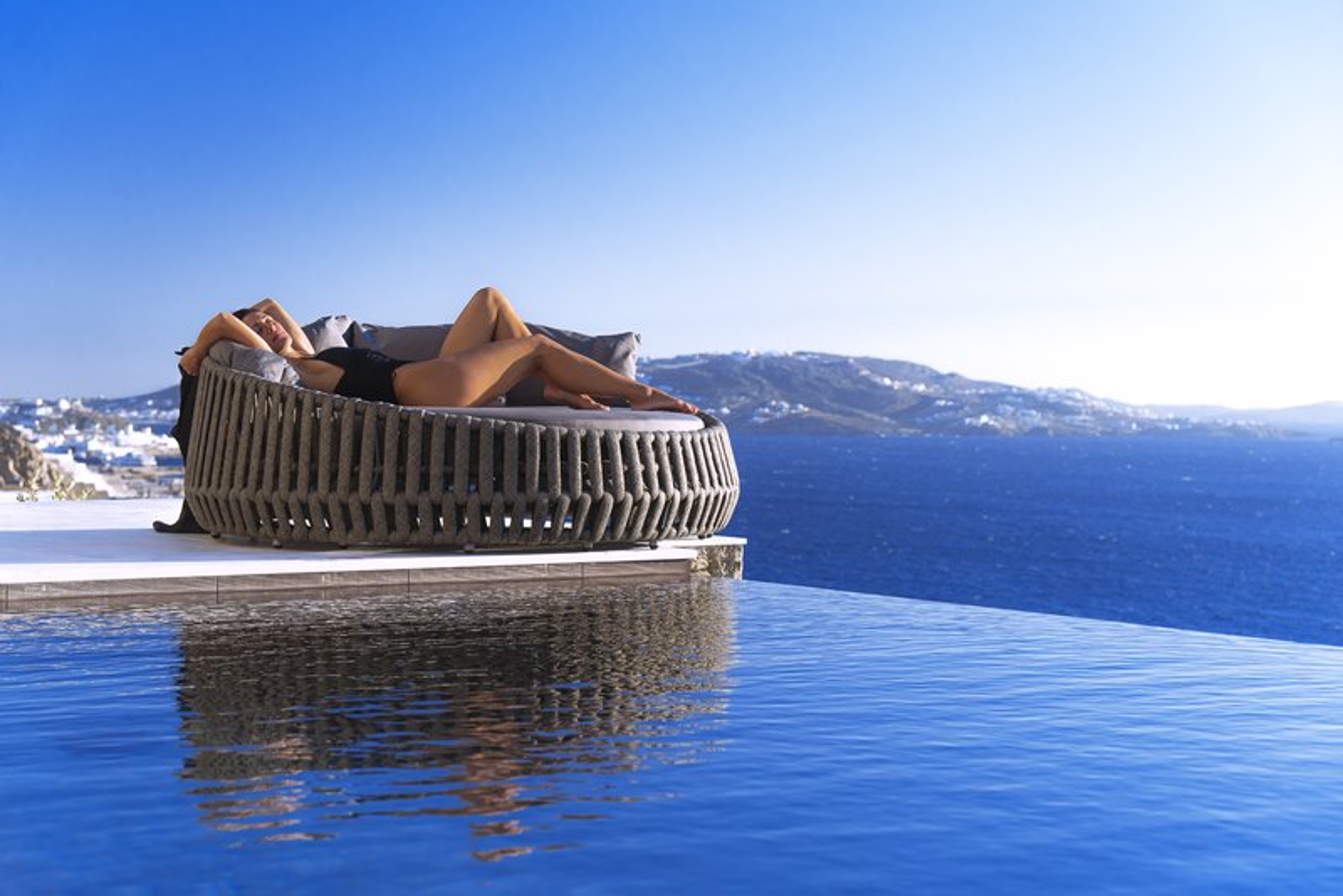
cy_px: 448
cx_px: 672
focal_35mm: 62
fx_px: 2314
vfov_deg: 21.9
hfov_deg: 32.4
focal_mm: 62
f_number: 5
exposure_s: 1/400
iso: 400
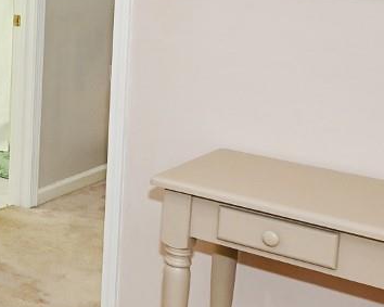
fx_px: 863
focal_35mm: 76
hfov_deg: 21.2
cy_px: 15
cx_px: -189
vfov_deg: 19.7
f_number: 4
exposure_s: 1/60
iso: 500
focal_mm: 14
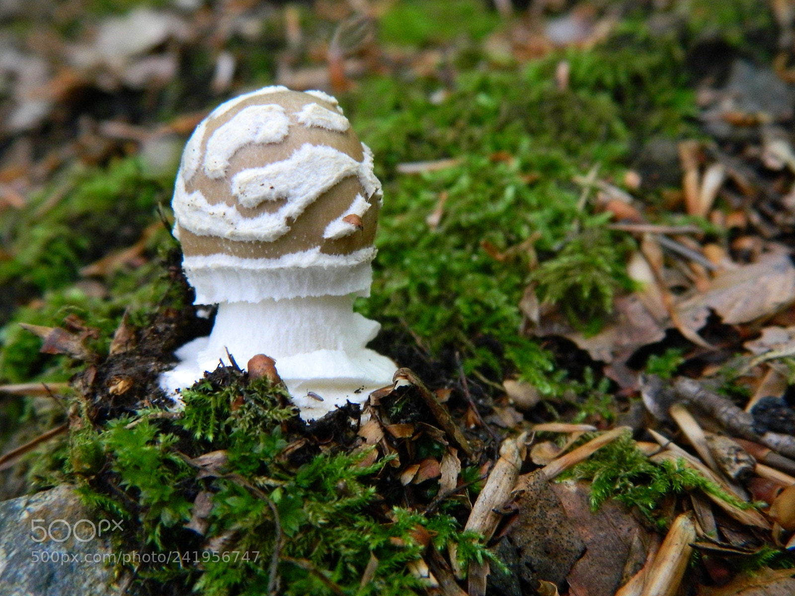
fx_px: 804
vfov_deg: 40.7
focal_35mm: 35
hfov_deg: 52.6
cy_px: 298
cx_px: 398
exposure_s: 1/25
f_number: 3.3
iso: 400
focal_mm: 6.2
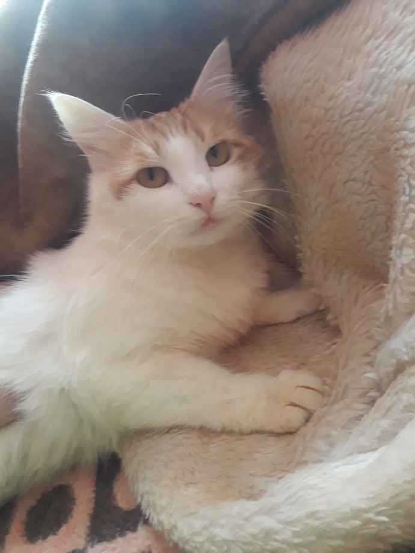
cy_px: 276
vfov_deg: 65.3
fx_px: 432
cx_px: 208
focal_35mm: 27
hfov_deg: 51.4
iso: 160
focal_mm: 3.6
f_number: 1.9
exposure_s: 1/20
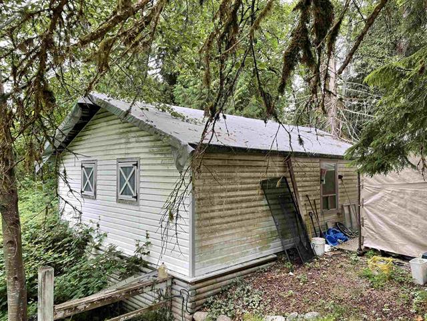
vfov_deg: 53.1
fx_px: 321
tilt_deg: +3.6
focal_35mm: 26
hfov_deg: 67.3
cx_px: 214
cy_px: 160
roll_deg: -1.4
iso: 32
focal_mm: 4.2
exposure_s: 1/129
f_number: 1.6
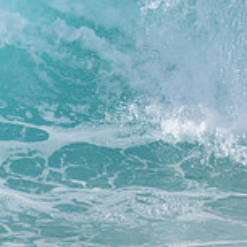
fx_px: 25930
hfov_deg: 0.5
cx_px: -220
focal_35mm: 3212
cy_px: -48
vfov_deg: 0.5
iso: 1000
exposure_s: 1/2000
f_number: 11
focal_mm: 1000
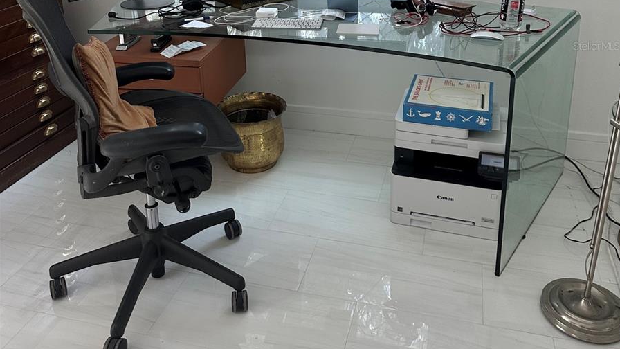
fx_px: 575
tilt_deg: -16.9
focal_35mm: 35
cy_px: 46
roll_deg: +0.0
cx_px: 311
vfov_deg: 32.3
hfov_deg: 56.6
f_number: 1.78
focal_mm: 6.86
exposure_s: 1/121
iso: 160
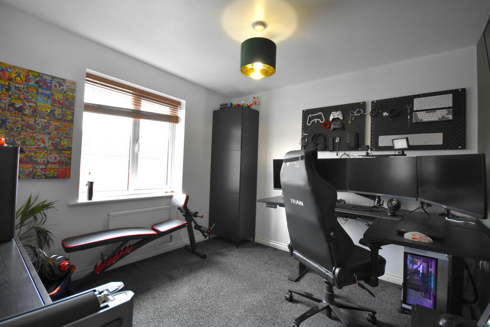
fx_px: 204
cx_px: 245
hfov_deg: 100.4
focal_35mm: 15
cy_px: 164
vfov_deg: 77.3
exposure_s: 1/100
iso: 800
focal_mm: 10
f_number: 5
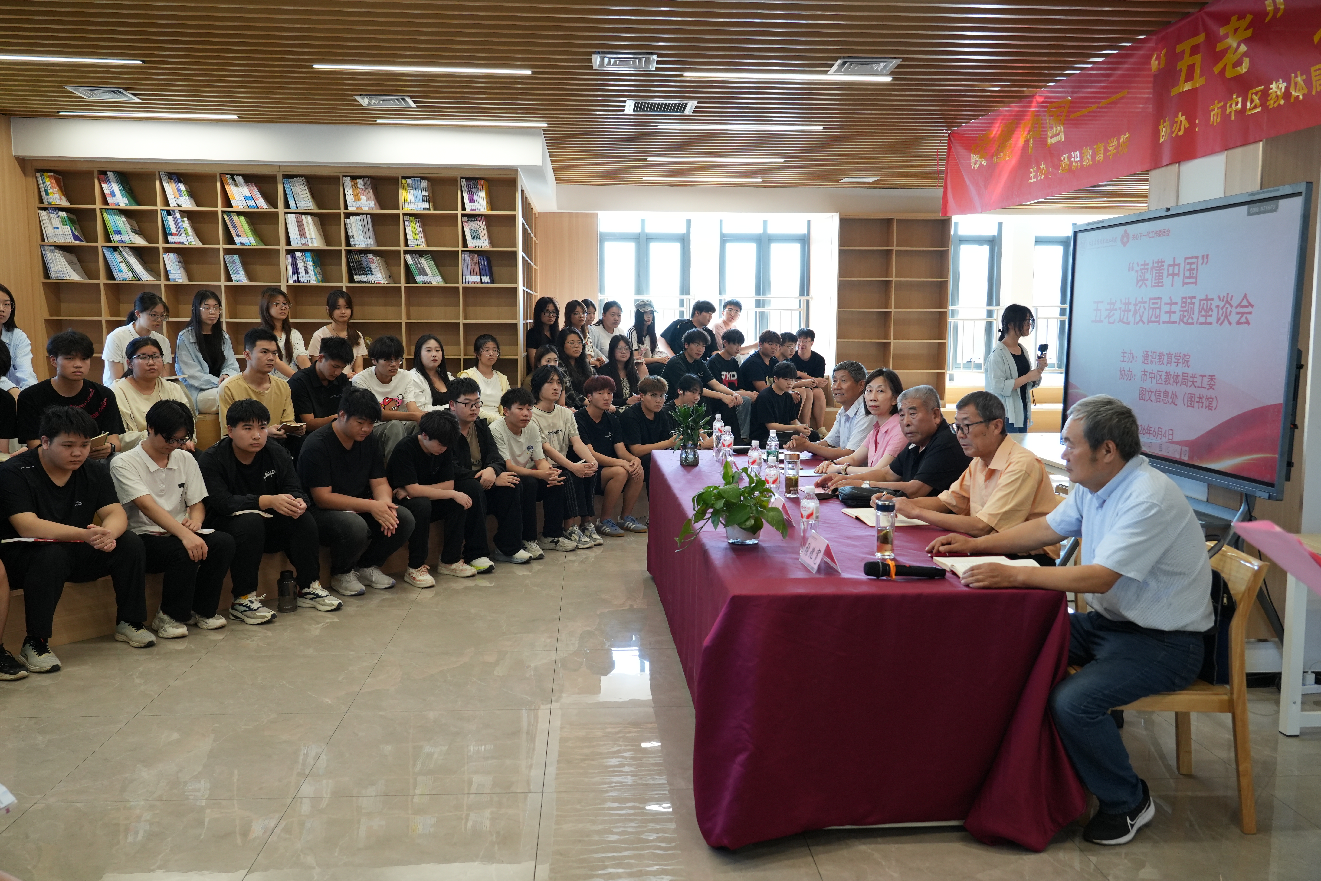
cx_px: 660
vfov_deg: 43.6
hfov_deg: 61.9
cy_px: 440
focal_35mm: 30
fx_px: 1101
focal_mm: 30
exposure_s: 1/125
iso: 1600
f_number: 5.6
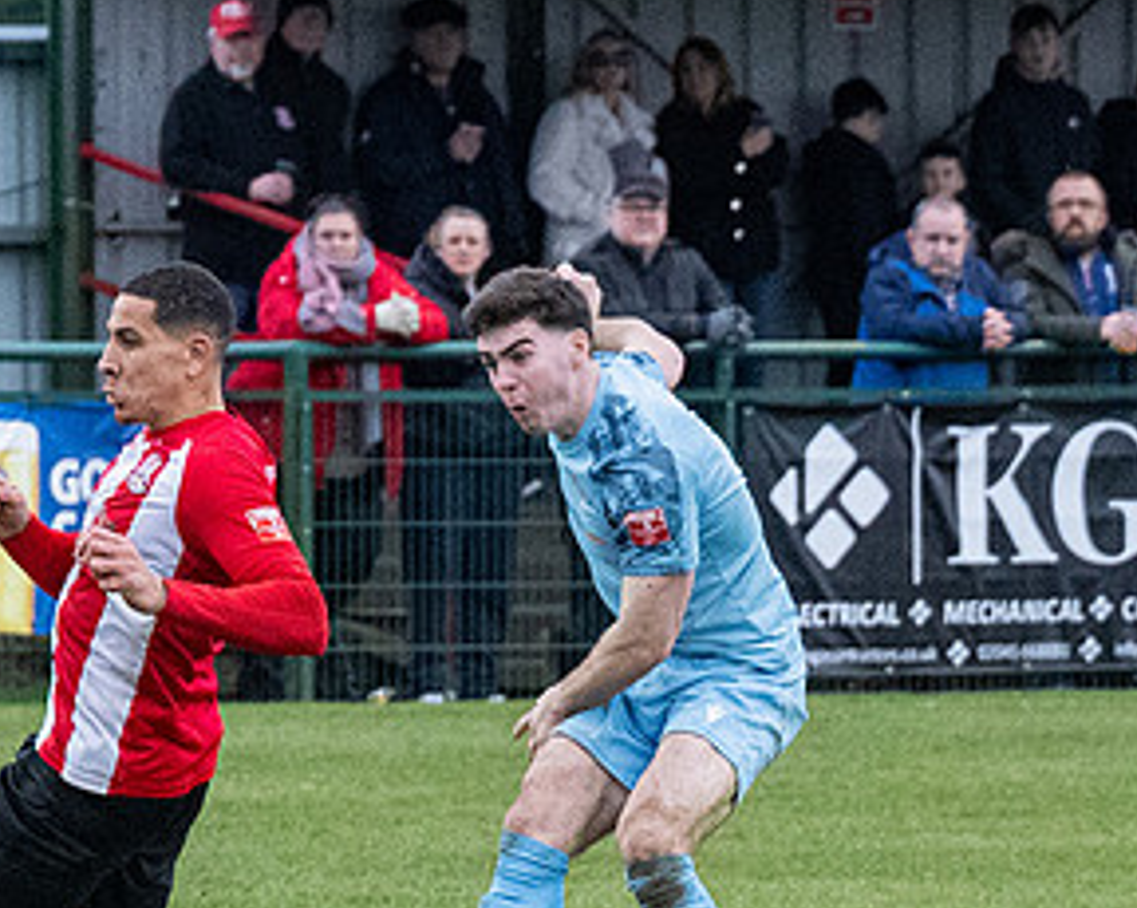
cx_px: 159
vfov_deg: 2.7
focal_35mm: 571
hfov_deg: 3.4
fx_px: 19202
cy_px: 1035
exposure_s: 1/1250
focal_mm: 110
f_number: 4
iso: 4000
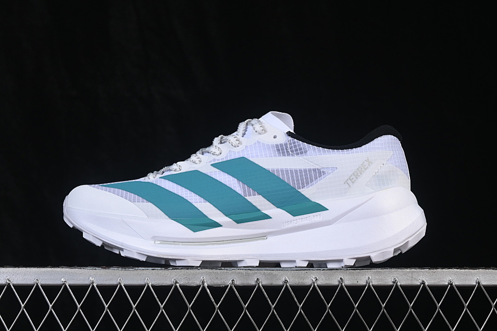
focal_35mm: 75
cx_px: 248
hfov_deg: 27.0
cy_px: 166
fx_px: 1035
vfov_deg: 18.2
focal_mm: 50
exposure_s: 1/80
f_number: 8
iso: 160
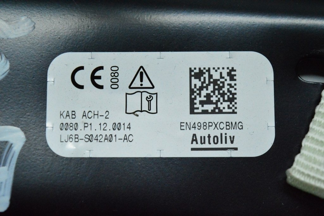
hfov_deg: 24.6
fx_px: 742
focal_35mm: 82
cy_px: 108
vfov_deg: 16.5
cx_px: 162
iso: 6400
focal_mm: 55
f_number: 6.3
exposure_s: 1/800
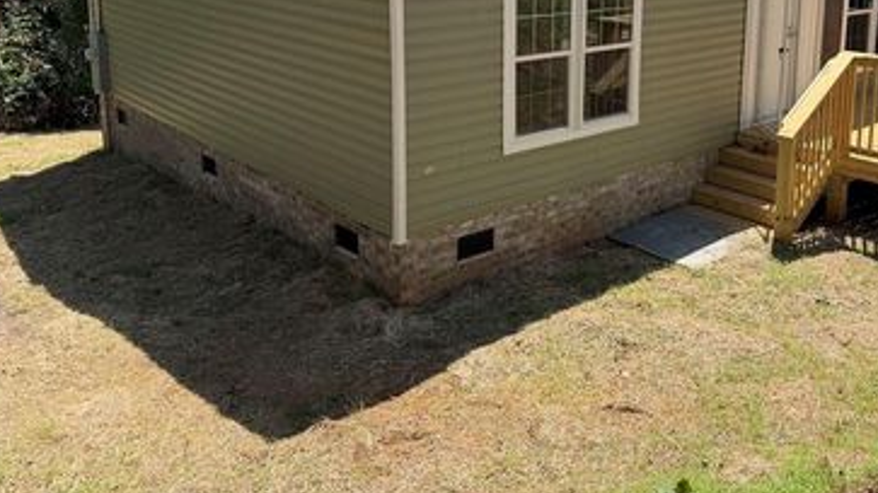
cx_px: 568
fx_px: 838
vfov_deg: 31.6
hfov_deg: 54.4
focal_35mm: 36
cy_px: 74
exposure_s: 1/3953
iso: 80
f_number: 1.78
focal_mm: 6.76
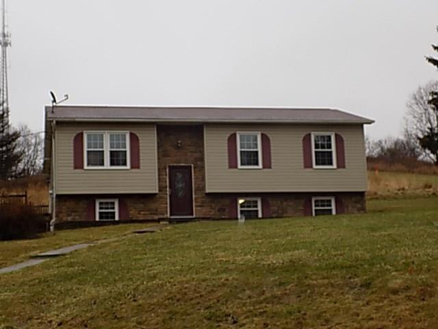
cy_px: 164
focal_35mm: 65
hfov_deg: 29.8
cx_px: 219
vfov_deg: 22.6
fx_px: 822
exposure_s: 1/50
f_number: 4.1
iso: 80
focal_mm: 11.5
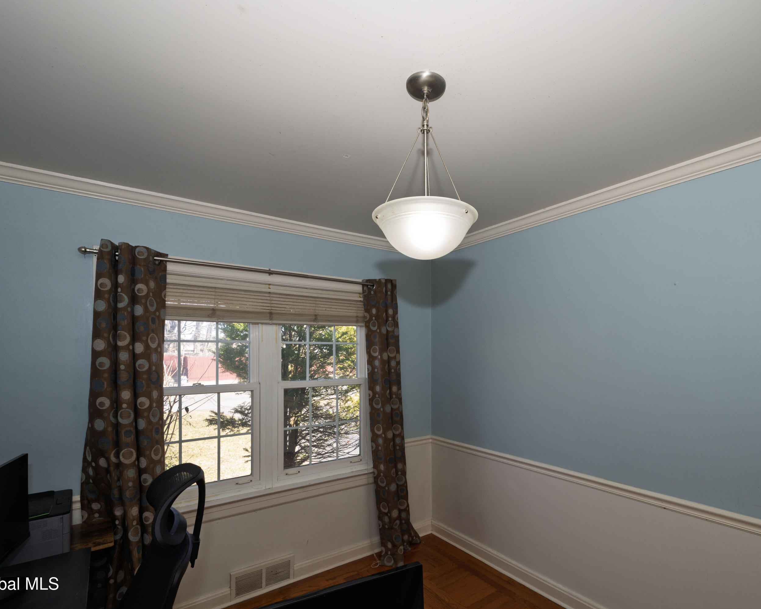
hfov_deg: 89.2
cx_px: 429
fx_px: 383
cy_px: 305
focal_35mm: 17
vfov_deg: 77.0
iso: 400
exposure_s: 1/90
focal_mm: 15
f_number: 11
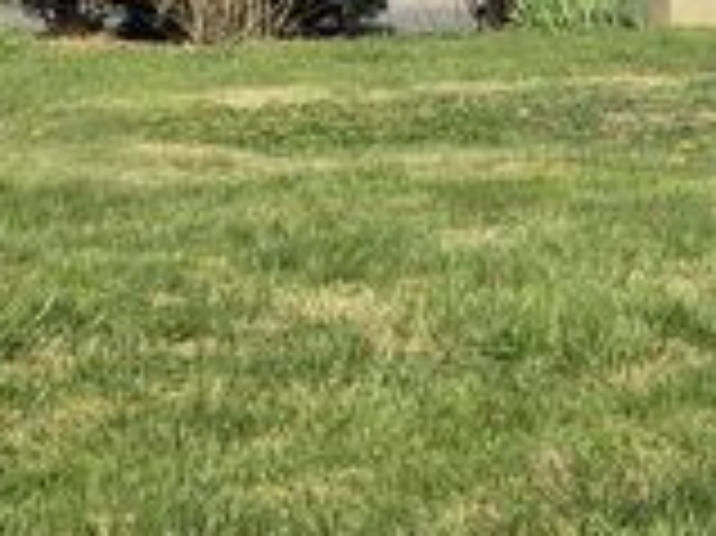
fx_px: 2997
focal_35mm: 145
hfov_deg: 13.5
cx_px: 90
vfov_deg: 9.8
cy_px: -333
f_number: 1.8
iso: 25
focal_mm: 5.4
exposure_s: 1/2728
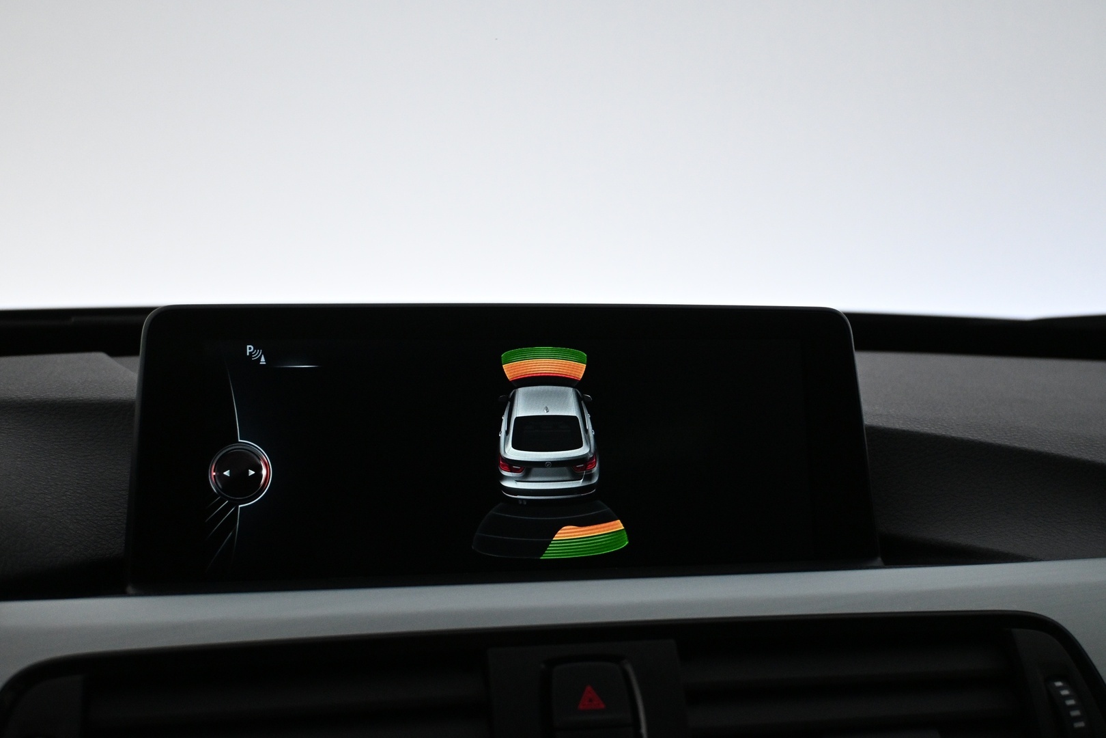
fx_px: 1336
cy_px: 369
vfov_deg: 30.8
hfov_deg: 45.0
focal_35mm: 44
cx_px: 553
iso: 2000
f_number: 4.8
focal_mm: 29
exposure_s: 1/125
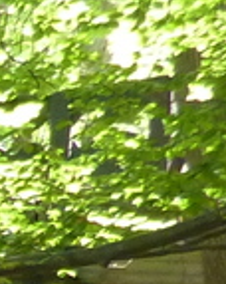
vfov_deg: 8.8
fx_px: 1718
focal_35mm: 205
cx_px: -906
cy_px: 594
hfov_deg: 5.6
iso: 250
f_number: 3.3
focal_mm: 4.1
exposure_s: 1/30
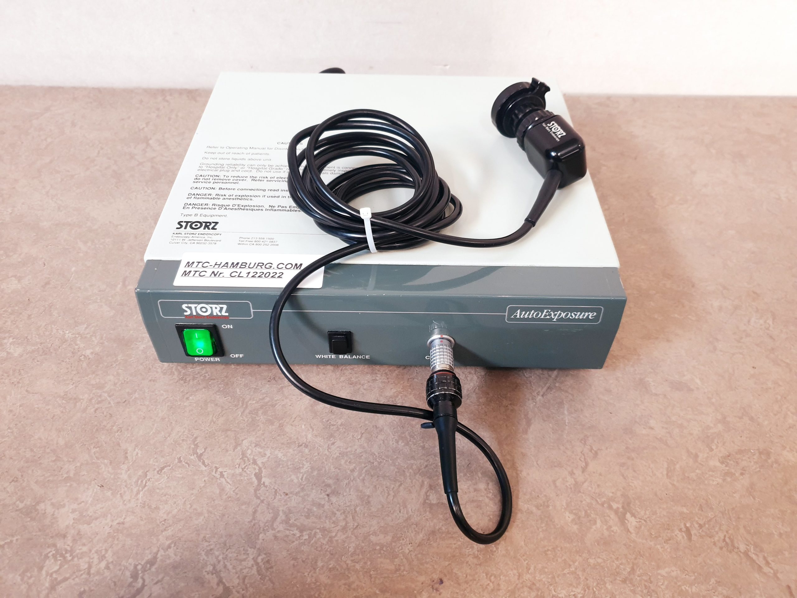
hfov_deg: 67.3
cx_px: 398
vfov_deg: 53.1
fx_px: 599
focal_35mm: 26
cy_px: 299
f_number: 1.5
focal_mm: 4.3
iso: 200
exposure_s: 1/50
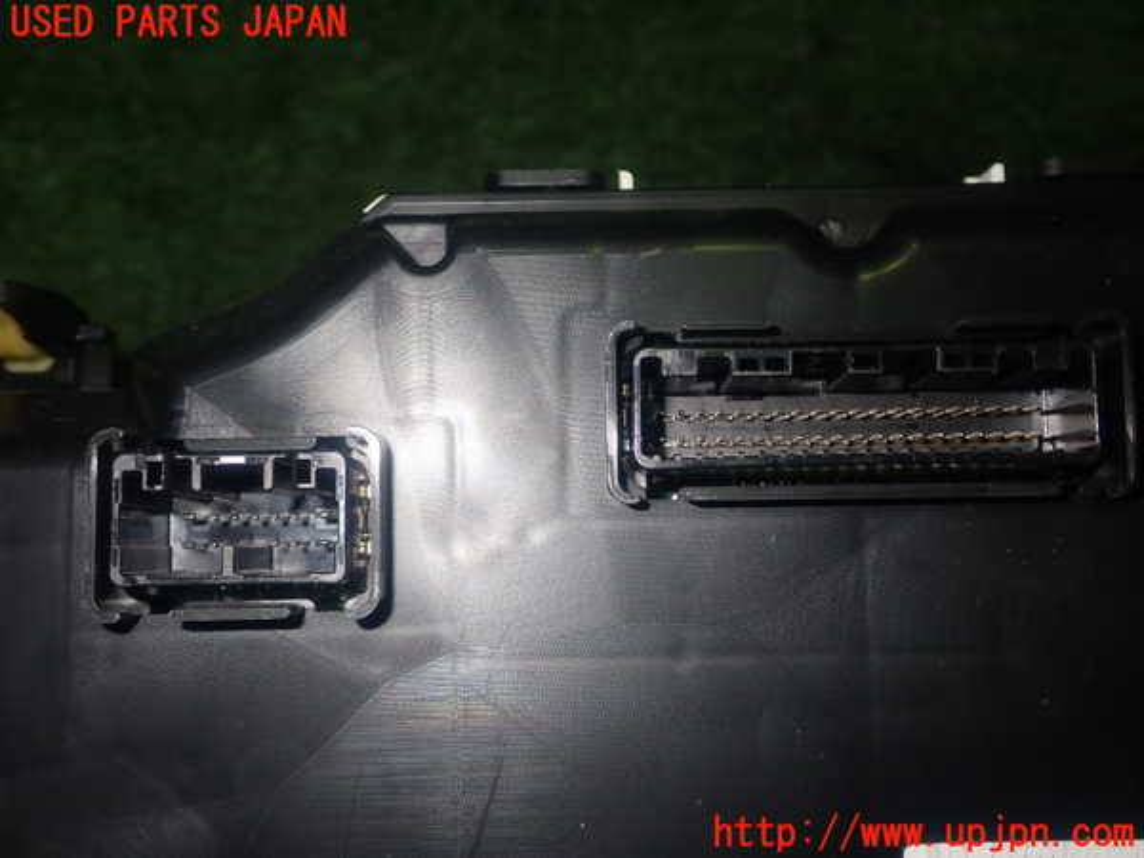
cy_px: 429
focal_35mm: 41
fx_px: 1355
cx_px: 572
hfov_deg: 45.8
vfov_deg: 35.1
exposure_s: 1/40
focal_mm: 7.31
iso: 200
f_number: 8
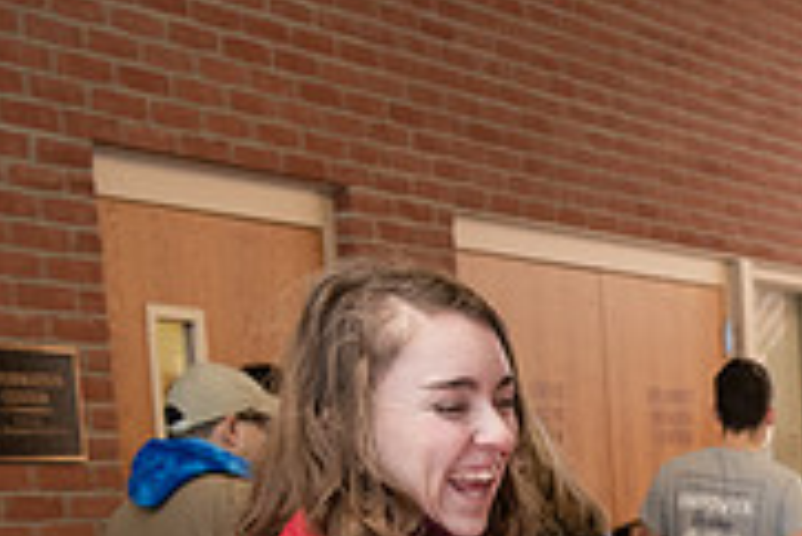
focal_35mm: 112
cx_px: 1165
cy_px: 777
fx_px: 2497
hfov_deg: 16.7
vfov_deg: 11.8
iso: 800
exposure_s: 1/200
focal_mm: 35
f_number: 4
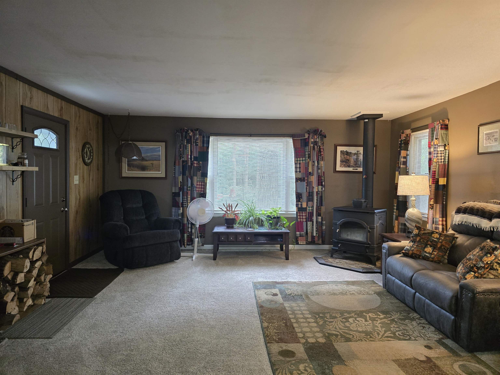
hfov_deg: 73.9
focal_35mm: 23
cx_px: 250
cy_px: 188
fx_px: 332
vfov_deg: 58.9
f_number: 1.7
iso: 800
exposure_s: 1/120
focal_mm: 6.3
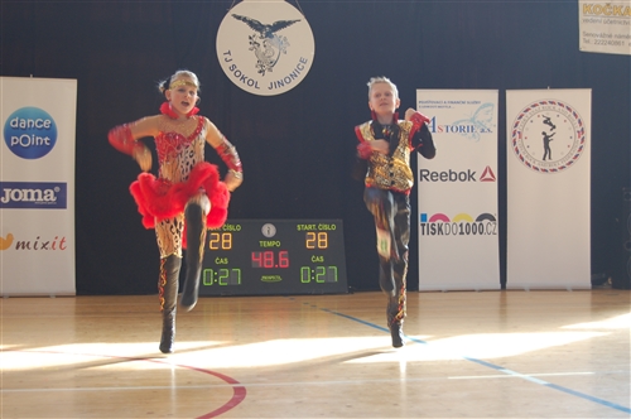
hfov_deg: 29.9
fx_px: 1182
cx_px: 316
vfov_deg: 20.1
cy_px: 210
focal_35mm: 68
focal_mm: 45
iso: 400
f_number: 5.3
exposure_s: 1/60
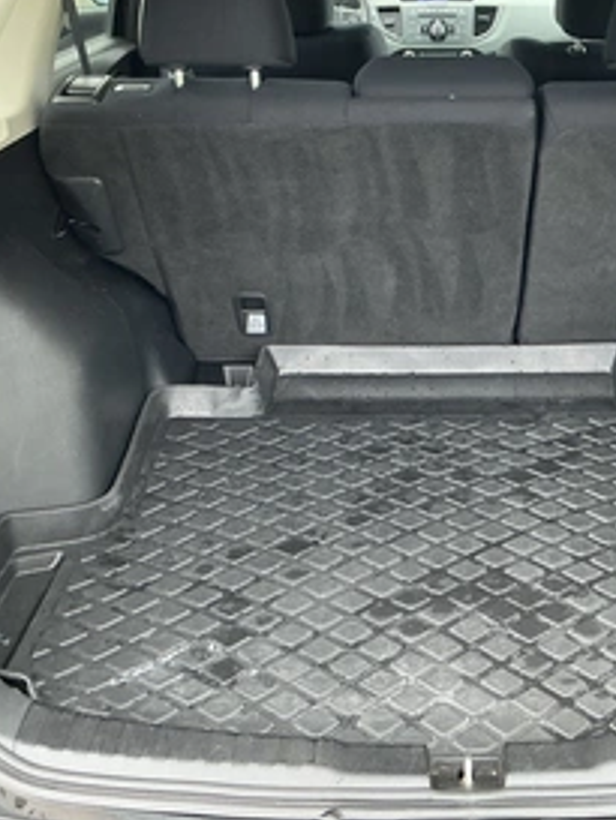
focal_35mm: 41
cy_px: 396
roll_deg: -1.1
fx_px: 972
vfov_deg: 45.7
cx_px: 442
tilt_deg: -23.8
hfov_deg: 34.6
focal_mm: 3
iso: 64
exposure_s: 1/122
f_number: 1.8
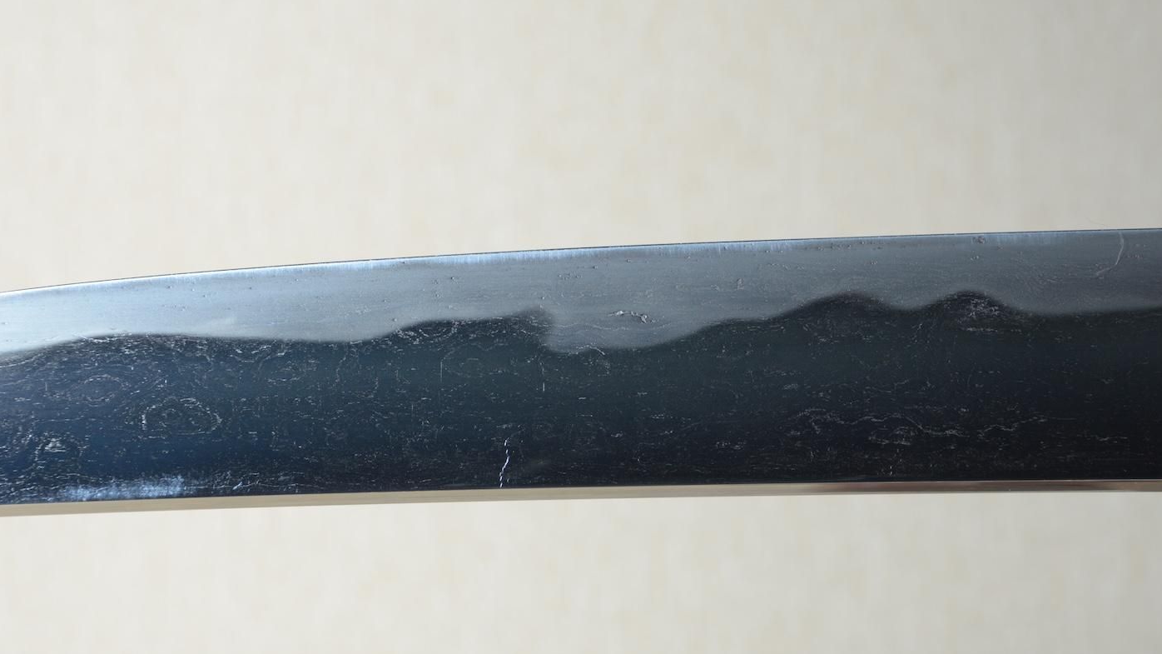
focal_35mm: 126
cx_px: 581
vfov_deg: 9.6
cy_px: 319
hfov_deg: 17.0
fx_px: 3882
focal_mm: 80
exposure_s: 1/2
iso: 400
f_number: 11
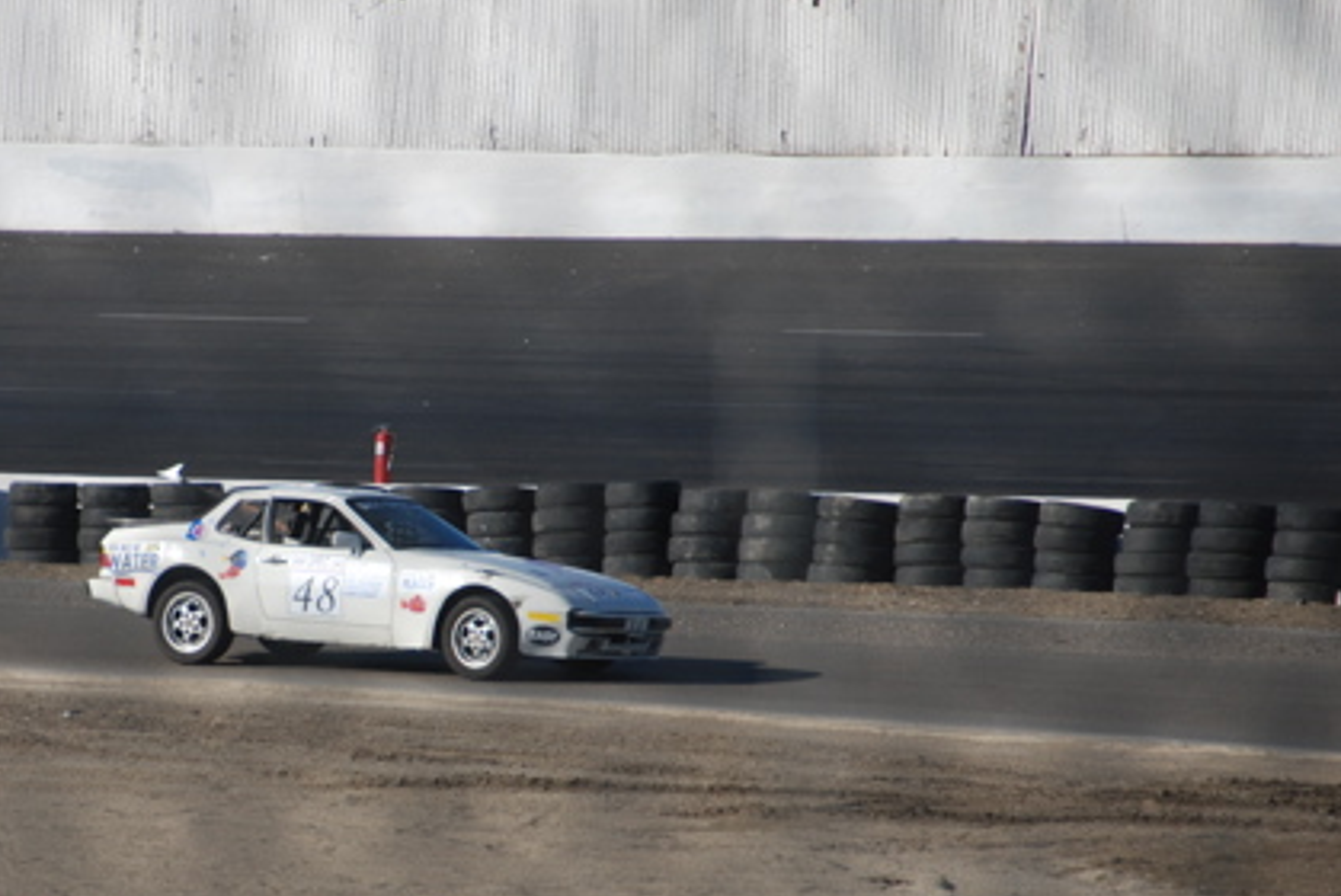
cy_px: 627
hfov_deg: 4.5
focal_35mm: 458
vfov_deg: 3.0
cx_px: 354
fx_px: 17072
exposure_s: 1/1250
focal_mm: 200
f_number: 5.6
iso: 200
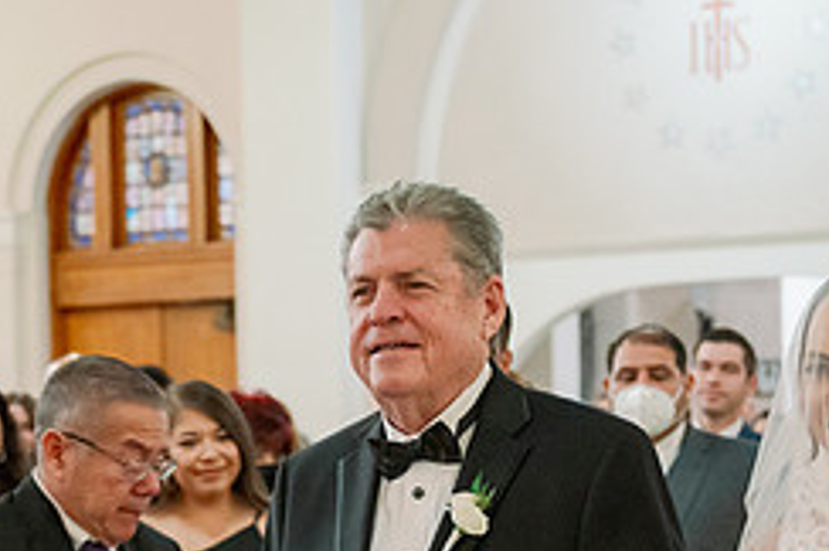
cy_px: 616
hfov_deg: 17.2
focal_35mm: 119
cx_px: 472
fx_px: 2737
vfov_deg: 11.3
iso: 4000
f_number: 2.8
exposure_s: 1/200
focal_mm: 50
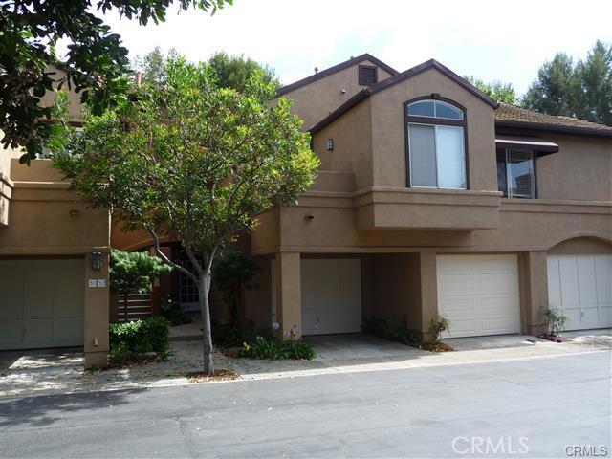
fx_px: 530
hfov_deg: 60.0
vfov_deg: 46.8
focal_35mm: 30
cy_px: 230
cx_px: 306
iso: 100
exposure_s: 1/500
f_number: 3.4
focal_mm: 5
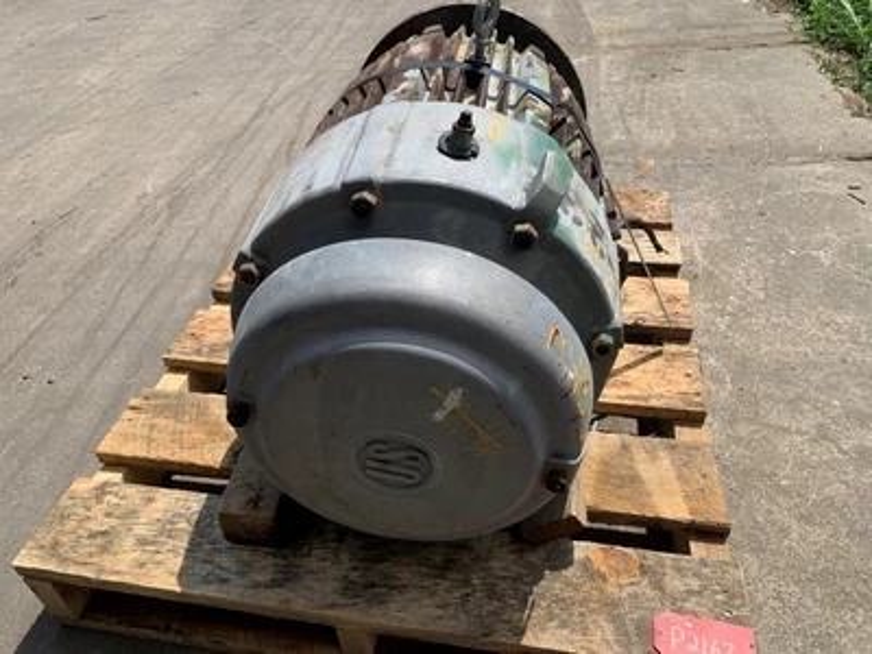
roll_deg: +4.3
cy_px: 327
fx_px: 655
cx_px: 436
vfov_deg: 53.1
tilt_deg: -39.3
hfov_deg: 67.3
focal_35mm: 26
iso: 25
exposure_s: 1/2364
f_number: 1.8
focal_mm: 4.25
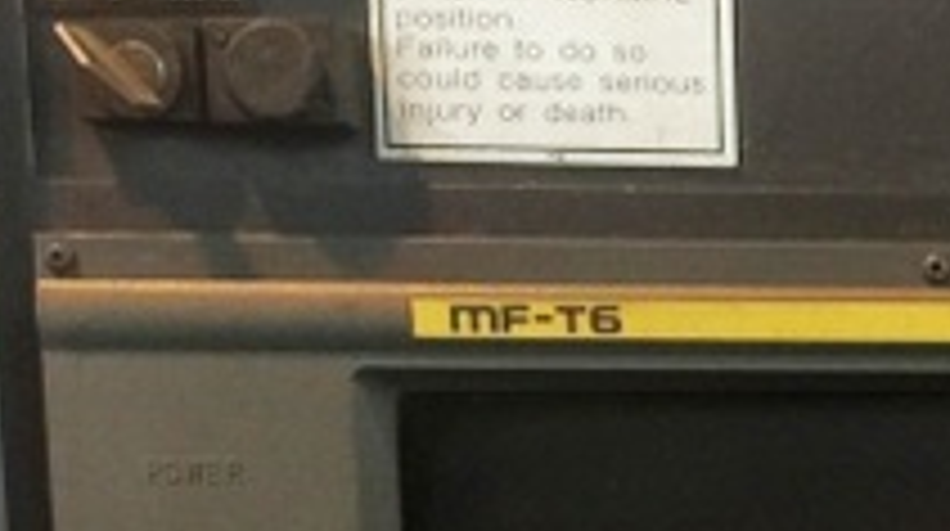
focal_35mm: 120
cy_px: 1053
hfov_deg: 16.6
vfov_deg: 9.4
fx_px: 3019
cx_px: 1337
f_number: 2.2
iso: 80
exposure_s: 1/4
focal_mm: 4.15
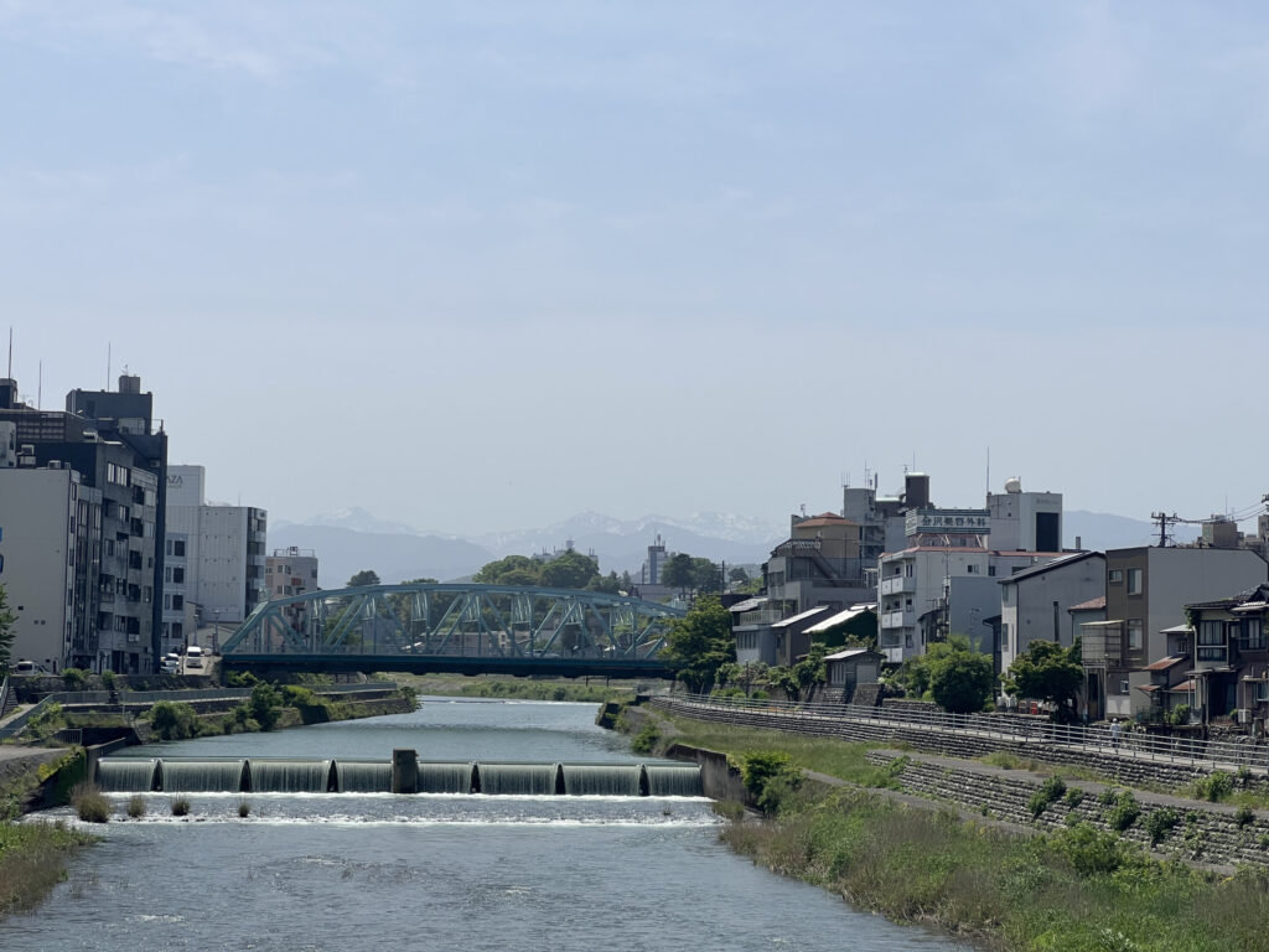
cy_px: 476
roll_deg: -1.6
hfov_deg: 25.3
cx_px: 634
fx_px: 2823
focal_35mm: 77
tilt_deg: +3.3
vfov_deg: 19.1
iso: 32
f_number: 2.8
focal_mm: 9
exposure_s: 1/1553
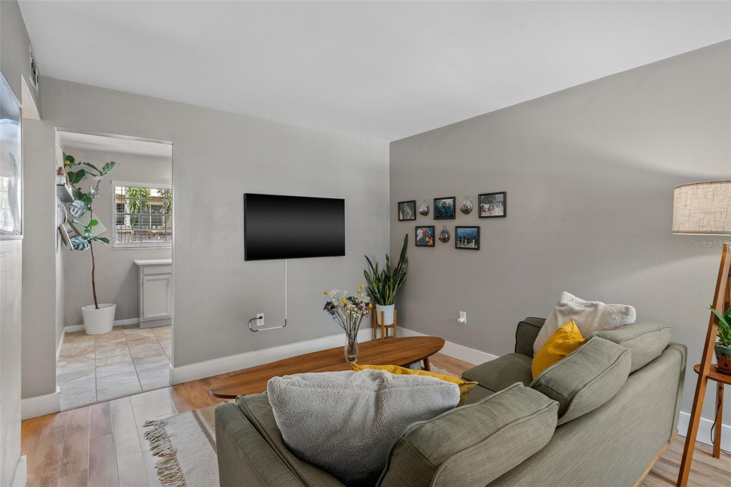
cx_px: 366
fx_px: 345
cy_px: 244
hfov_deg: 93.3
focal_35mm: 17
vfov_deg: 70.4
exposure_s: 2.5
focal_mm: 17
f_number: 8
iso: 320
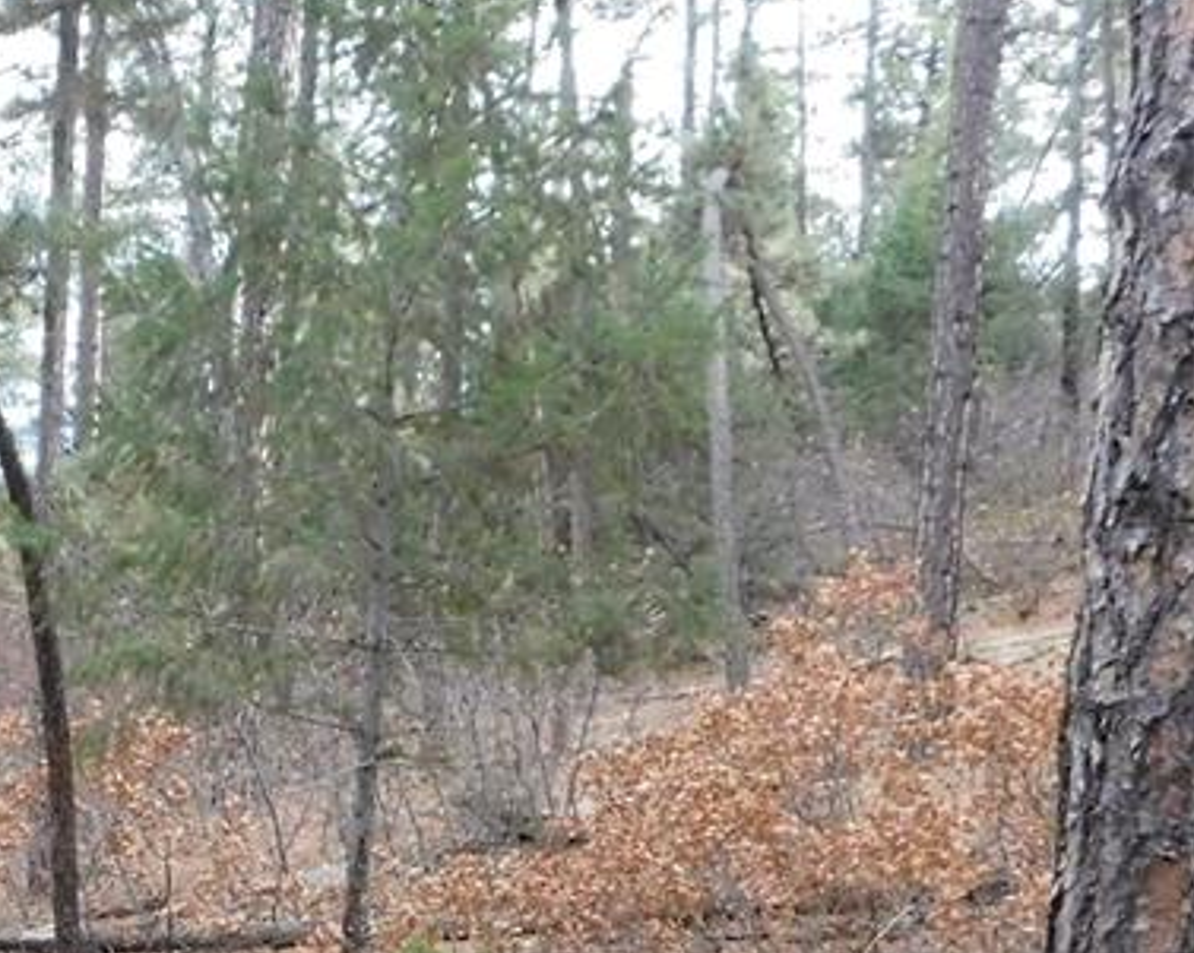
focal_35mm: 61
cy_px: 866
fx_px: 2154
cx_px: 187
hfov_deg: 30.0
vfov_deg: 24.2
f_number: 3
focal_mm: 4
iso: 800
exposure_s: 1/640
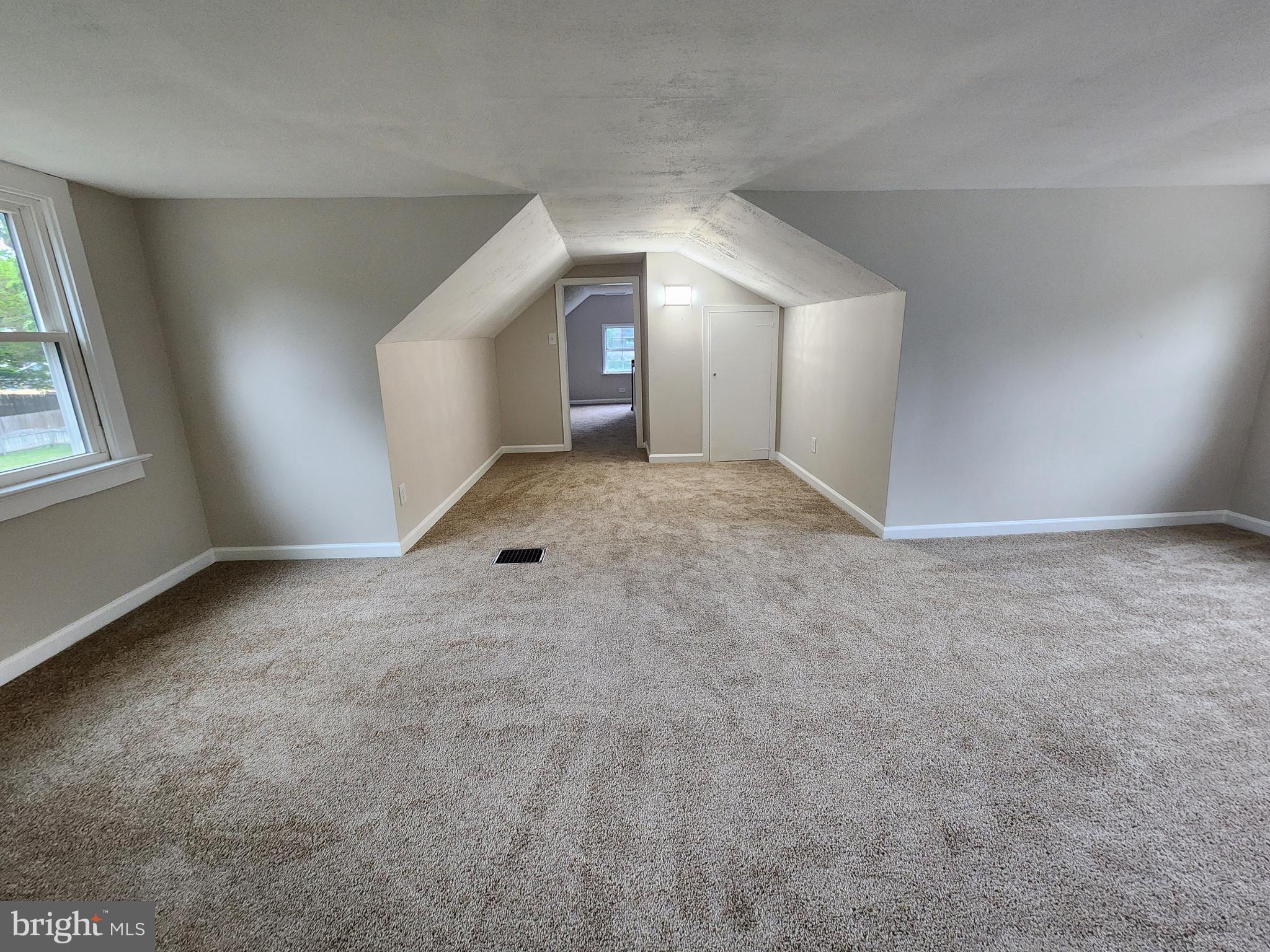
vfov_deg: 89.9
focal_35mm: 13
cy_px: 476
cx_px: 635
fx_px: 477
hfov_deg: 106.2
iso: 320
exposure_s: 1/30
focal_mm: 2.2
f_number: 2.2
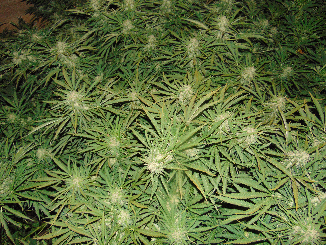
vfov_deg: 54.9
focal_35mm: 25
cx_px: 163
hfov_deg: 69.4
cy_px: 122
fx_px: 235
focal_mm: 4.5
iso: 200
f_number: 3
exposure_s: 1/30
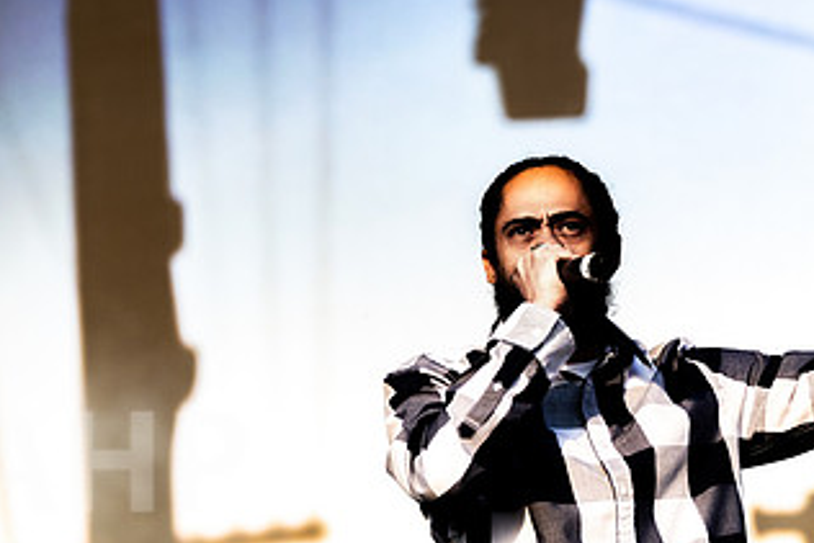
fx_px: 4230
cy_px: 184
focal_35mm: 187
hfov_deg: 11.0
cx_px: 600
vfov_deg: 7.3
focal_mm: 102
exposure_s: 1/4000
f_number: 2.8
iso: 640
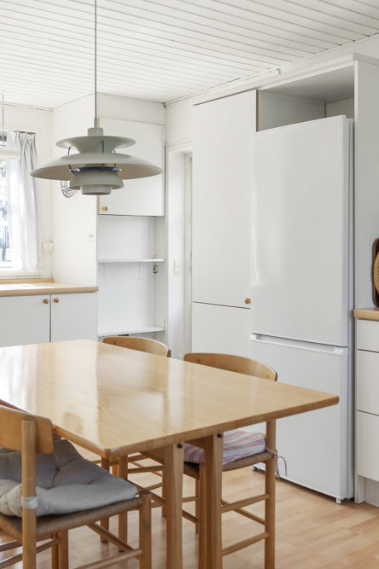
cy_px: 281
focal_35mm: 36
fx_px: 569
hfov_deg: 35.5
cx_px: 68
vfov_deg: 53.2
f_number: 4
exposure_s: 1/160
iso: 1600
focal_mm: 20
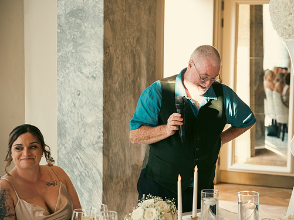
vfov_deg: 18.9
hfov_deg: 25.0
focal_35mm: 78
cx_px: 167
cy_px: 111
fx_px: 662
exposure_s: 1/160
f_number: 3.5
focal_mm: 70
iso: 800
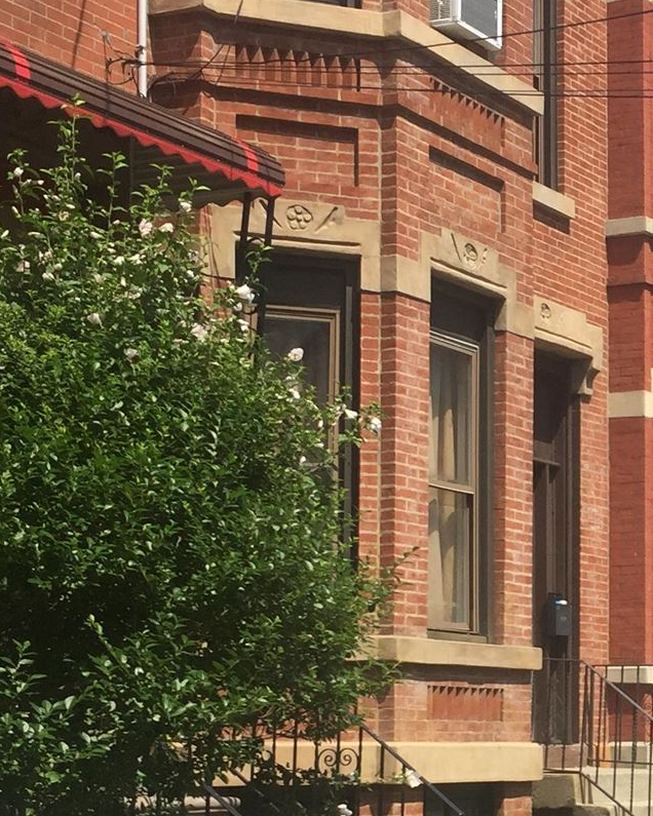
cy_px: 594
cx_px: 812
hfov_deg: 17.7
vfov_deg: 23.1
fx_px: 1981
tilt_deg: +5.8
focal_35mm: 82
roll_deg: +0.1
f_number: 2.2
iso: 32
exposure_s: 1/1721
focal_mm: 4.15
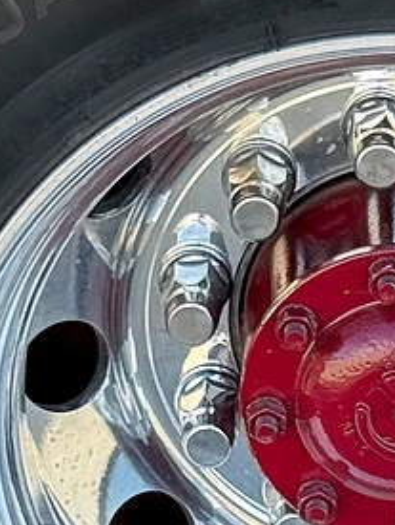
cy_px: 335
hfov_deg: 5.8
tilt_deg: -22.2
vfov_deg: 7.8
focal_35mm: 255
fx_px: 3871
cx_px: 375
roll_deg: -0.9
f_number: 1.78
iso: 100
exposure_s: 1/675
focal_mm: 6.76
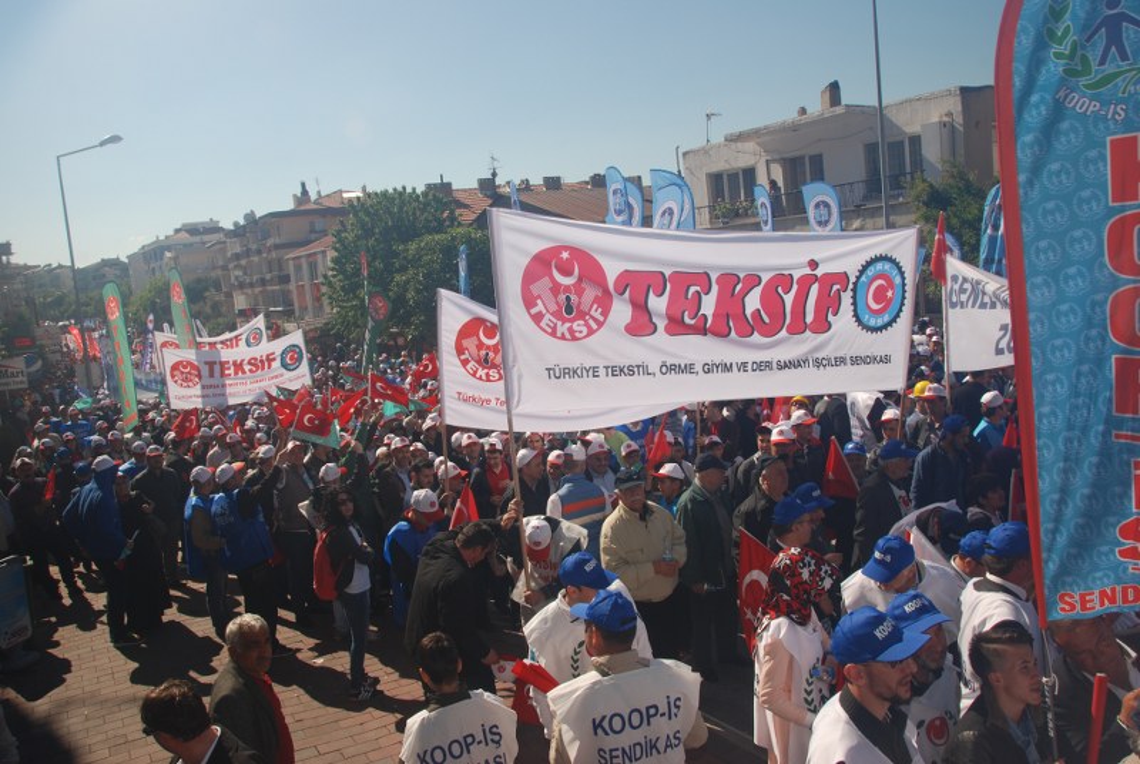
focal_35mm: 27
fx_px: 856
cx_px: 570
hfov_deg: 67.3
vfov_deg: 48.1
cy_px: 382
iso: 100
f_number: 10
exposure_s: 1/200
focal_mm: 18
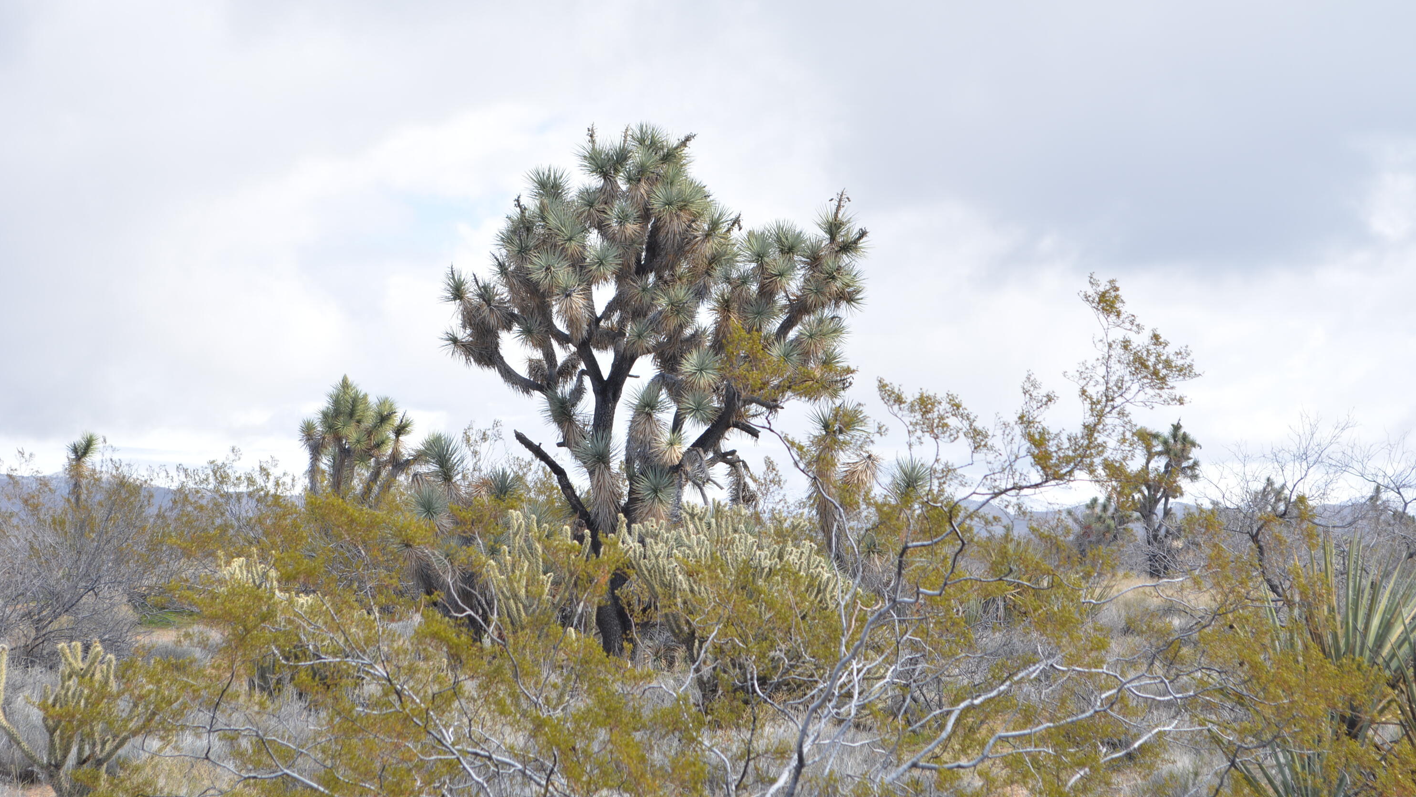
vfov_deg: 13.8
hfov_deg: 24.3
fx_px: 3287
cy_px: 414
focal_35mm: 88
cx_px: 708
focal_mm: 55
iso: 100
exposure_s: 1/125
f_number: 8
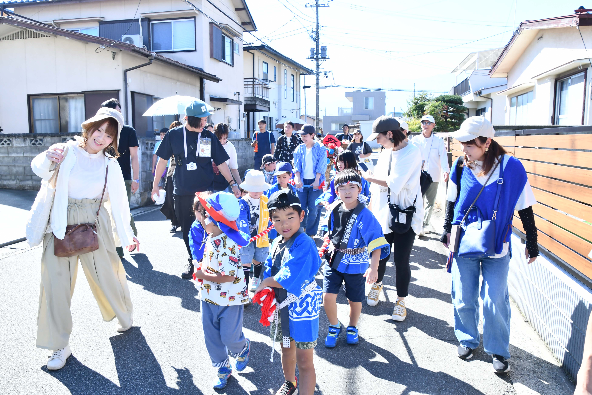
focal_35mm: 27
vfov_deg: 47.9
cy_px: 198
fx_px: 444
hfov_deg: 67.4
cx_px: 296
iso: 500
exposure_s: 1/400
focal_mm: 18
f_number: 7.1
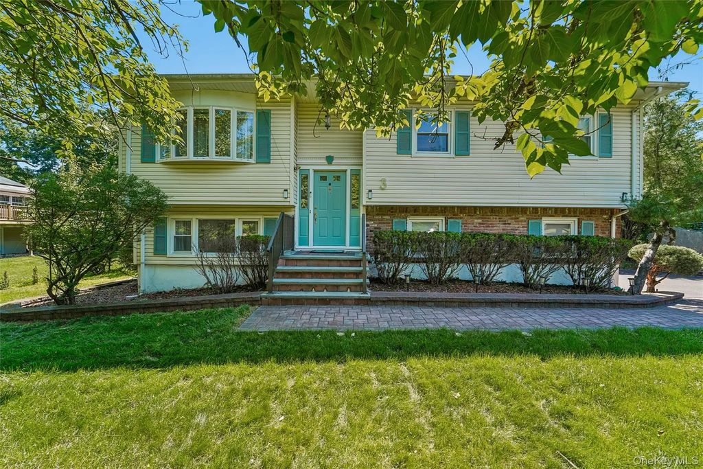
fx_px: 273
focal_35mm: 14
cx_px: 352
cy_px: 234
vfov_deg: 81.2
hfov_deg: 104.2
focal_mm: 14
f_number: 8
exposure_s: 1/125
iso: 400
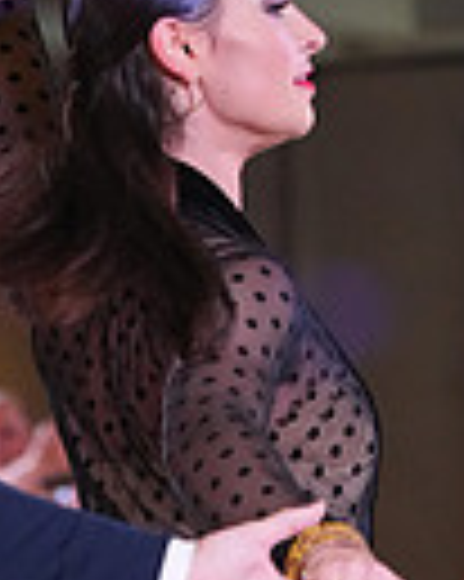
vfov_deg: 3.7
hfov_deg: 3.0
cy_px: 841
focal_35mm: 518
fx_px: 8902
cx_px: -227
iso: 3200
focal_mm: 123
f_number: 4.5
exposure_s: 1/250
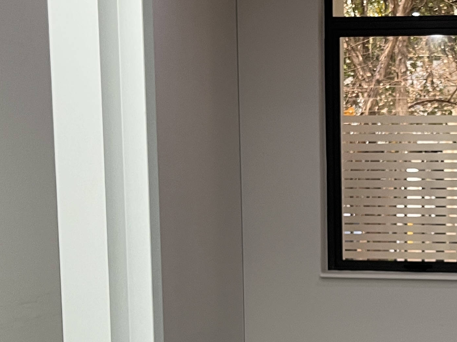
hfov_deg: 24.9
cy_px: 308
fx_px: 990
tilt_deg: -8.2
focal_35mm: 75
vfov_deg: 19.3
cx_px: 443
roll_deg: -0.3
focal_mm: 5.1
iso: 125
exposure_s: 1/50
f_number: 1.6
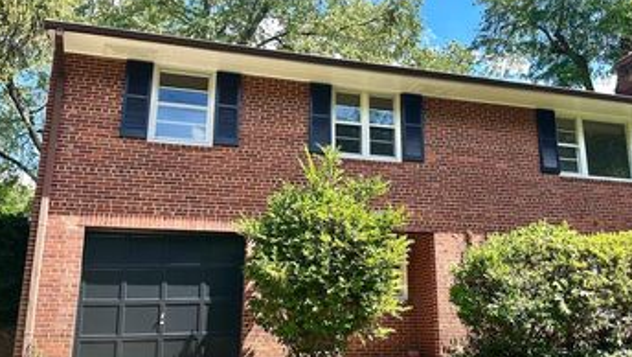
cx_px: 351
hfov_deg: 52.6
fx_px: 637
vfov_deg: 31.2
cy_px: 144
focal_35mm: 38
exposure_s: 1/1664
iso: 80
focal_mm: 6.86
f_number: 1.78
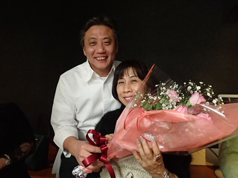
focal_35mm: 25
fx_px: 172
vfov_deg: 54.9
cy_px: 89
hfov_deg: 69.4
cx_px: 119
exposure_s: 1/50
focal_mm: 4.5
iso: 800
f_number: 2
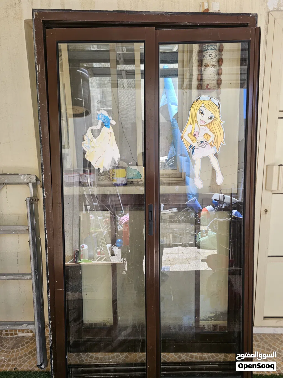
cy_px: 189
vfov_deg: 73.9
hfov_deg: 58.9
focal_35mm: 23
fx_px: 251
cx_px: 142
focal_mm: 6.3
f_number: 1.7
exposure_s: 1/100
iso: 20
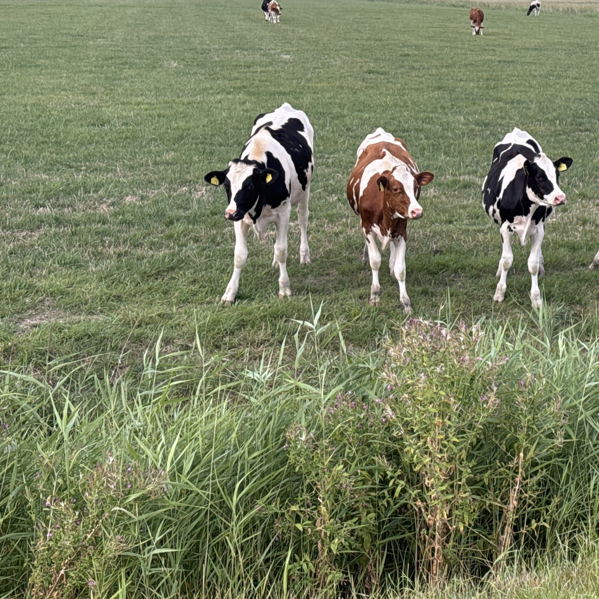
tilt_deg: -10.2
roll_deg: +0.6
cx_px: 454
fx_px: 1527
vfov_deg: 22.2
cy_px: 246
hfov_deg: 22.0
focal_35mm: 78
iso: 50
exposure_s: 1/175
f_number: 1.78
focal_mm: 6.76
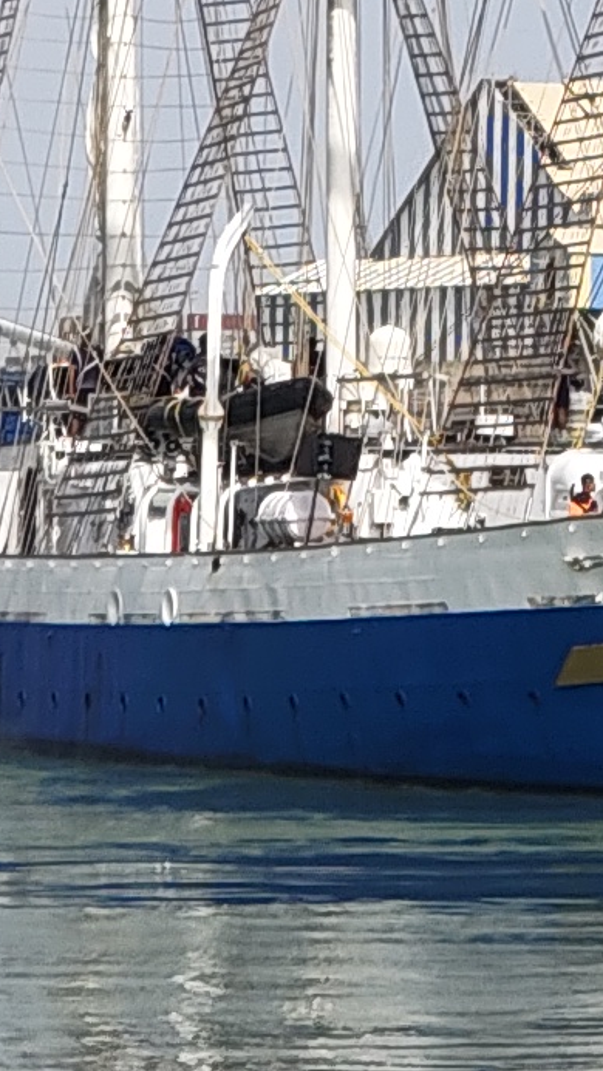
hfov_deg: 3.8
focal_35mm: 322
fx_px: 9150
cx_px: 768
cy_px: -876
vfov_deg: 6.5
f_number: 2
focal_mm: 7.1
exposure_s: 1/4754
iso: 400
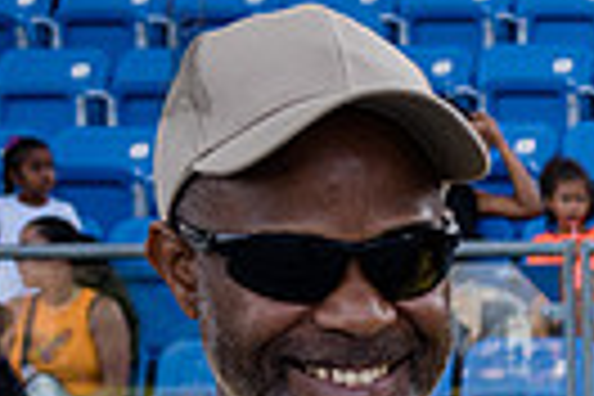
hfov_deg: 10.1
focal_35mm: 192
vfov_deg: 6.9
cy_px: 758
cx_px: 1079
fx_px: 3168
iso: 400
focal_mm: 38
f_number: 5.6
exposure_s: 1/400
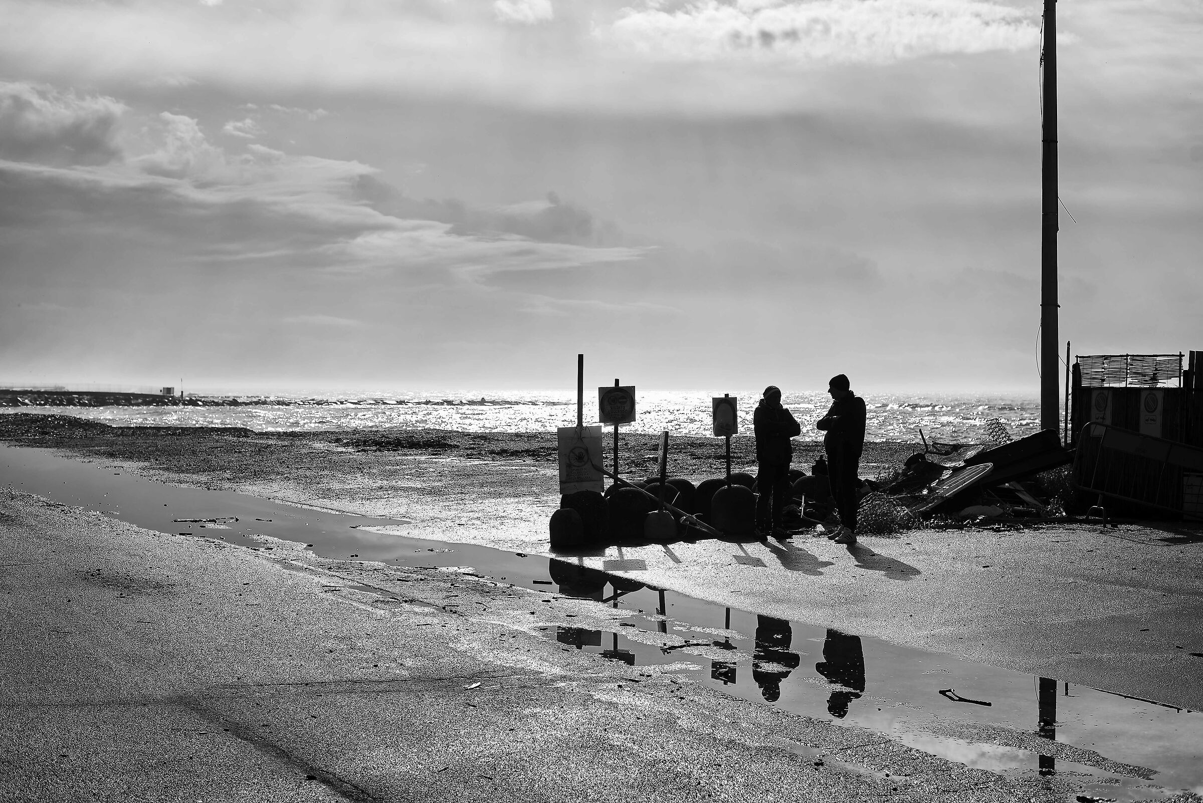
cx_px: 602
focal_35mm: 50
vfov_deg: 27.0
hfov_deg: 39.6
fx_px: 1671
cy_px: 402
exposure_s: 1/2000
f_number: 5.6
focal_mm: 50
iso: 100
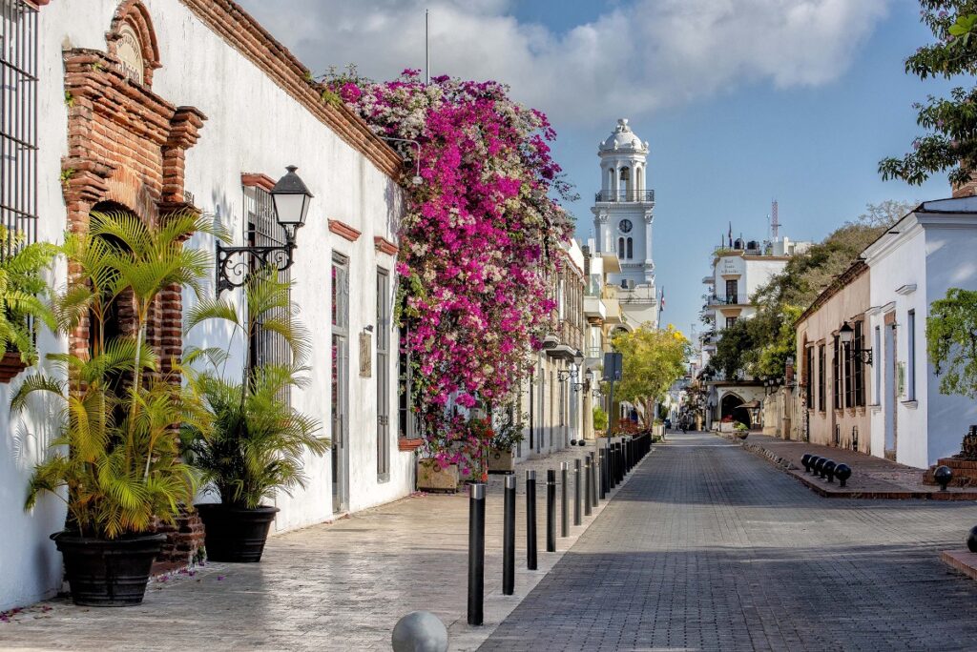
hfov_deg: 28.8
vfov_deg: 19.5
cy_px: 326
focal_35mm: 70
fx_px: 1901
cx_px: 488
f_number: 11
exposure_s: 1/500
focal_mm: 70
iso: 200
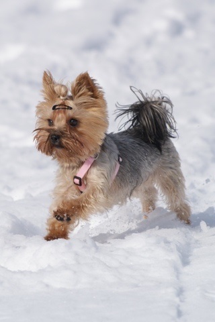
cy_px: 161
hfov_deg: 4.4
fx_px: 2822
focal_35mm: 315
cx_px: 108
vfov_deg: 6.5
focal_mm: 210
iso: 100
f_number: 7.1
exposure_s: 1/800
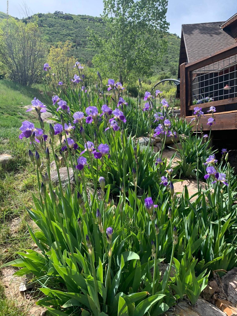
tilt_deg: -3.6
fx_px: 237
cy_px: 158
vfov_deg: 67.3
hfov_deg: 53.1
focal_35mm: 26
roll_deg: +1.1
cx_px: 118
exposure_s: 1/1088
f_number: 1.8
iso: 25
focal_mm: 4.25
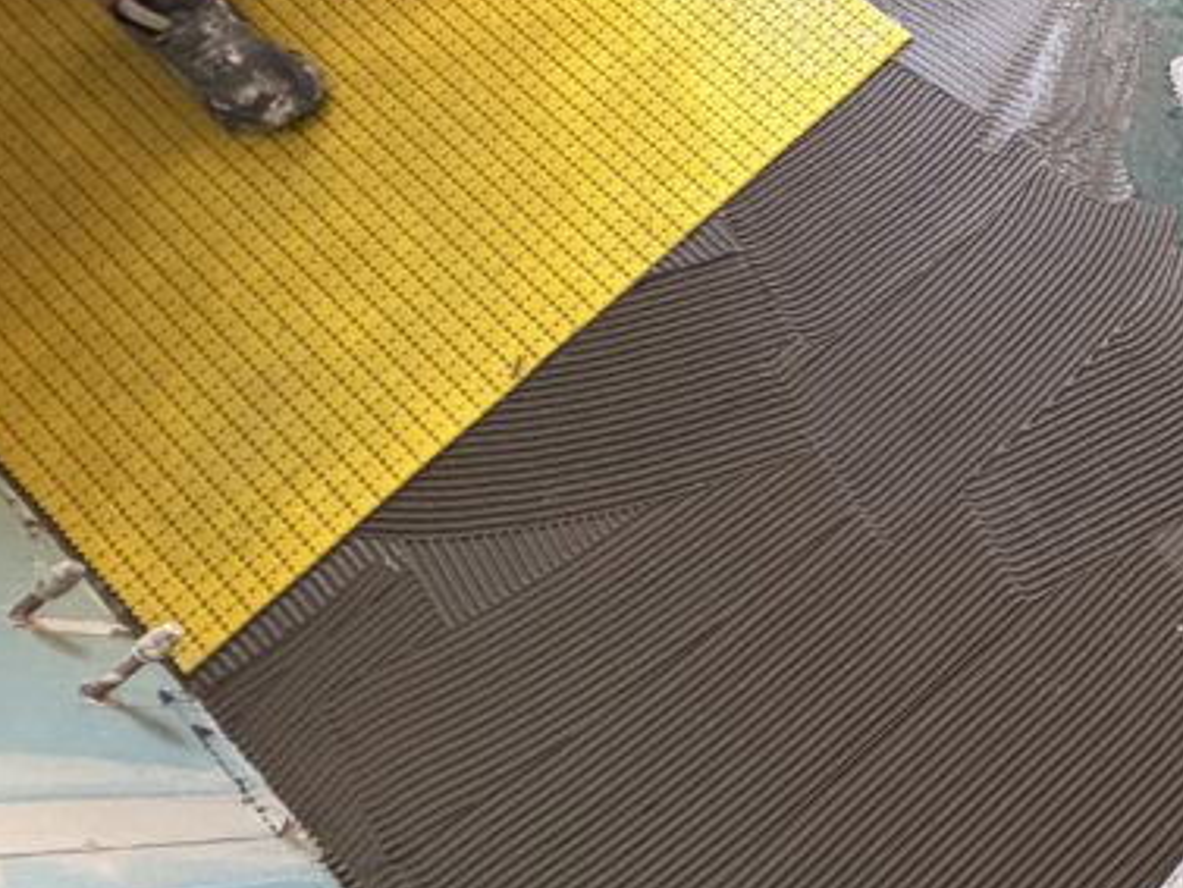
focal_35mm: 38
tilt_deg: -67.7
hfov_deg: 38.0
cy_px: 254
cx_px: 1387
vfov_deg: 37.1
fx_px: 1299
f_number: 2.2
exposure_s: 1/104
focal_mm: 2.22
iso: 320
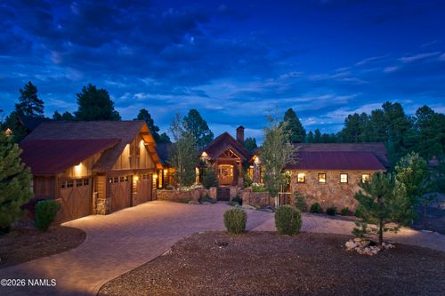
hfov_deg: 73.8
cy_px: 148
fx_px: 297
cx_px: 222
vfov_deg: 53.1
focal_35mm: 24
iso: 250
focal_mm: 24
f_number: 11
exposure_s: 6
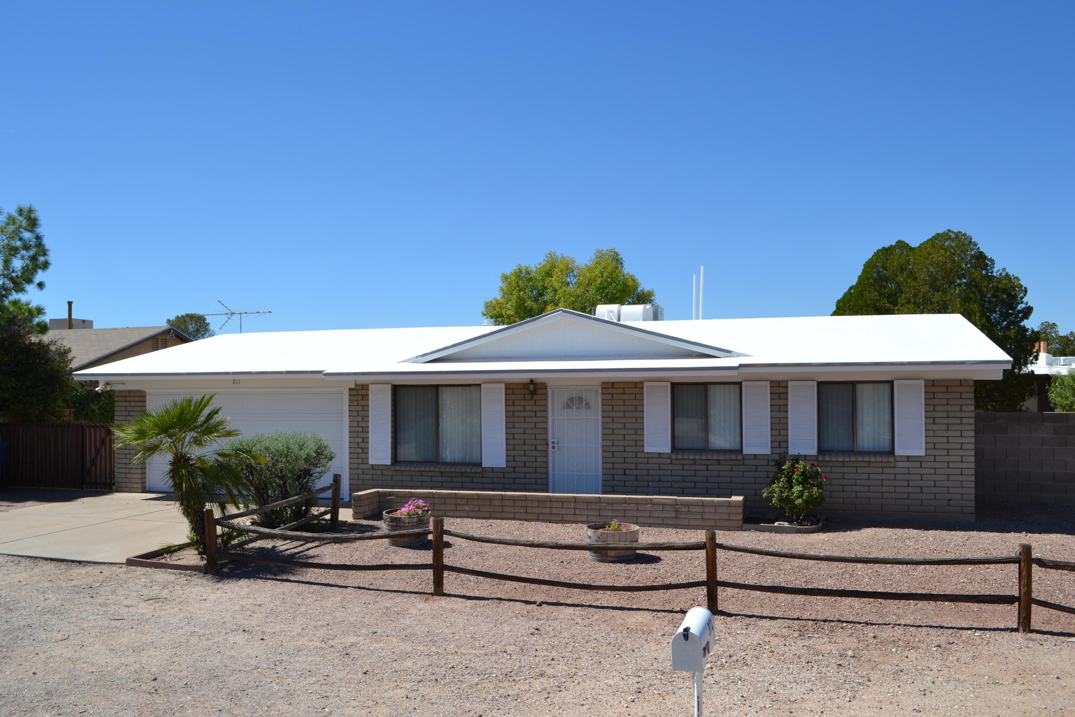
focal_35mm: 30
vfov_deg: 43.6
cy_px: 358
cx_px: 538
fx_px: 896
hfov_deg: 61.9
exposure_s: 1/320
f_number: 9
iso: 100
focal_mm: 20
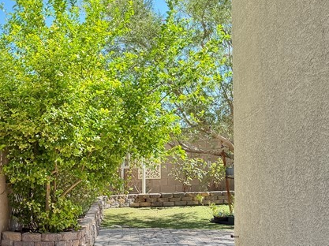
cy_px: 181
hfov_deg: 29.9
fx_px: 560
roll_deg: +0.8
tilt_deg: +0.3
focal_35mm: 59
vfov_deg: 24.5
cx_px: -19
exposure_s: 1/1410
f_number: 1.78
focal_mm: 6.76
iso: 100
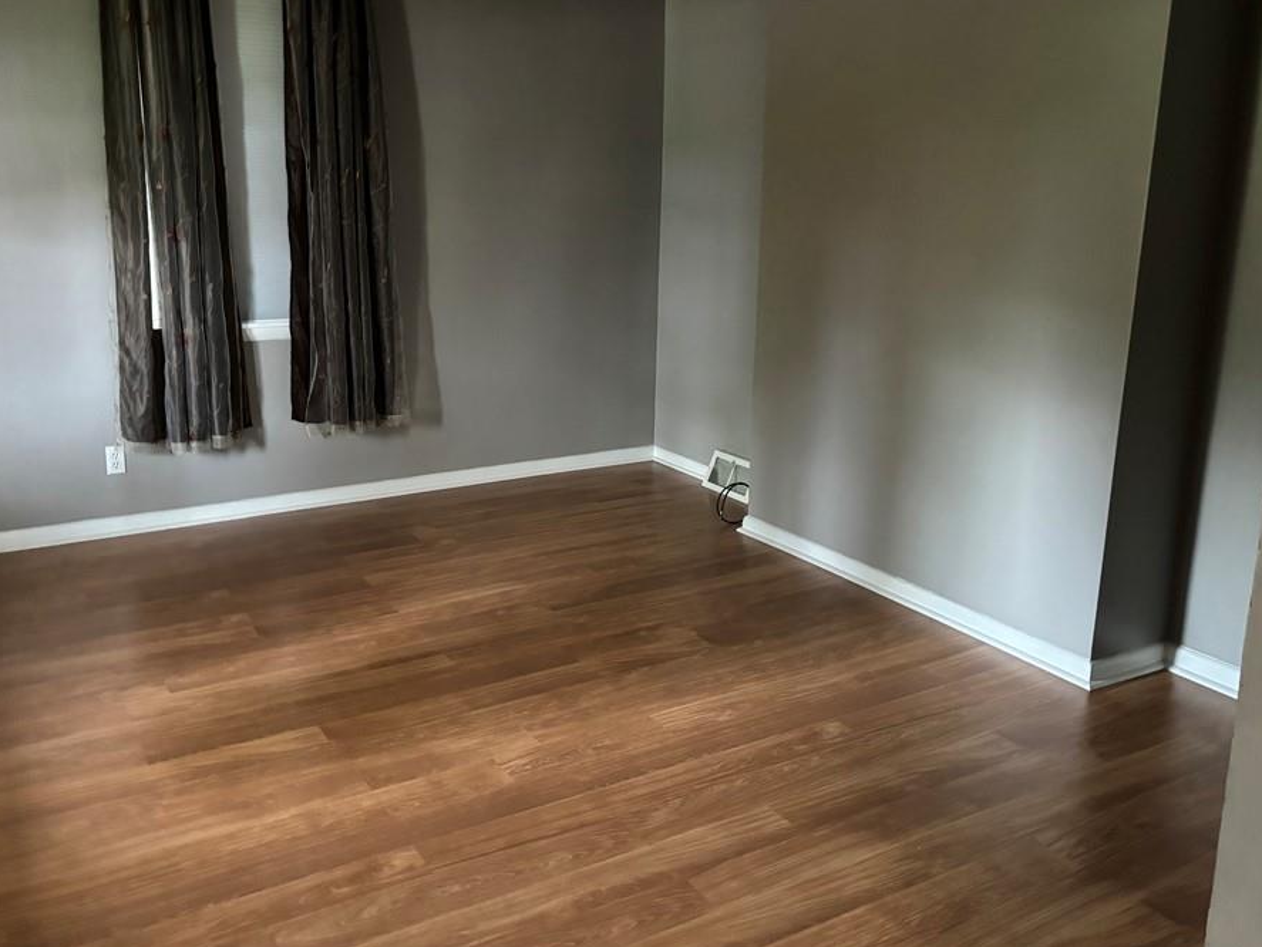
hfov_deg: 59.9
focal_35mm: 30
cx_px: 583
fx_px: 1094
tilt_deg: -11.7
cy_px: 419
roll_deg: +0.1
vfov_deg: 46.7
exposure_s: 1/30
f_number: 1.6
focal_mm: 5.96
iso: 640
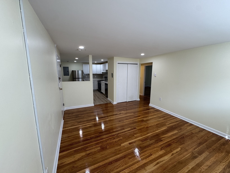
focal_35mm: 14
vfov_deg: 85.7
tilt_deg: -10.0
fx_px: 93
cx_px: 115
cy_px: 86
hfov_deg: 102.1
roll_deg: -1.0
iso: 125
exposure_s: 1/120
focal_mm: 2.22
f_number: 2.2
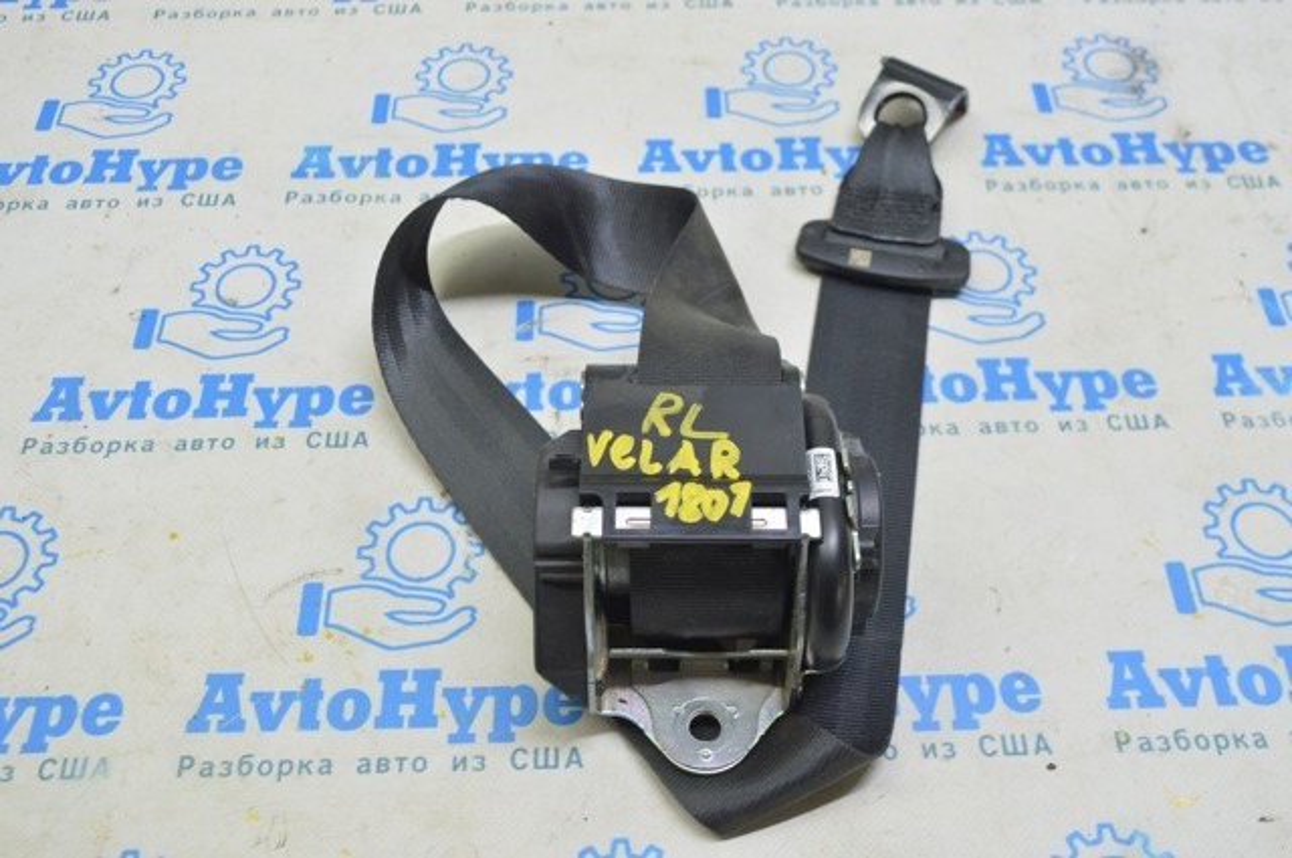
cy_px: 429
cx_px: 646
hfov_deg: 53.2
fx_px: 1290
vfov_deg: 36.8
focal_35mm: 36
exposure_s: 1/20
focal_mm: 24
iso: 400
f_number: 5.6
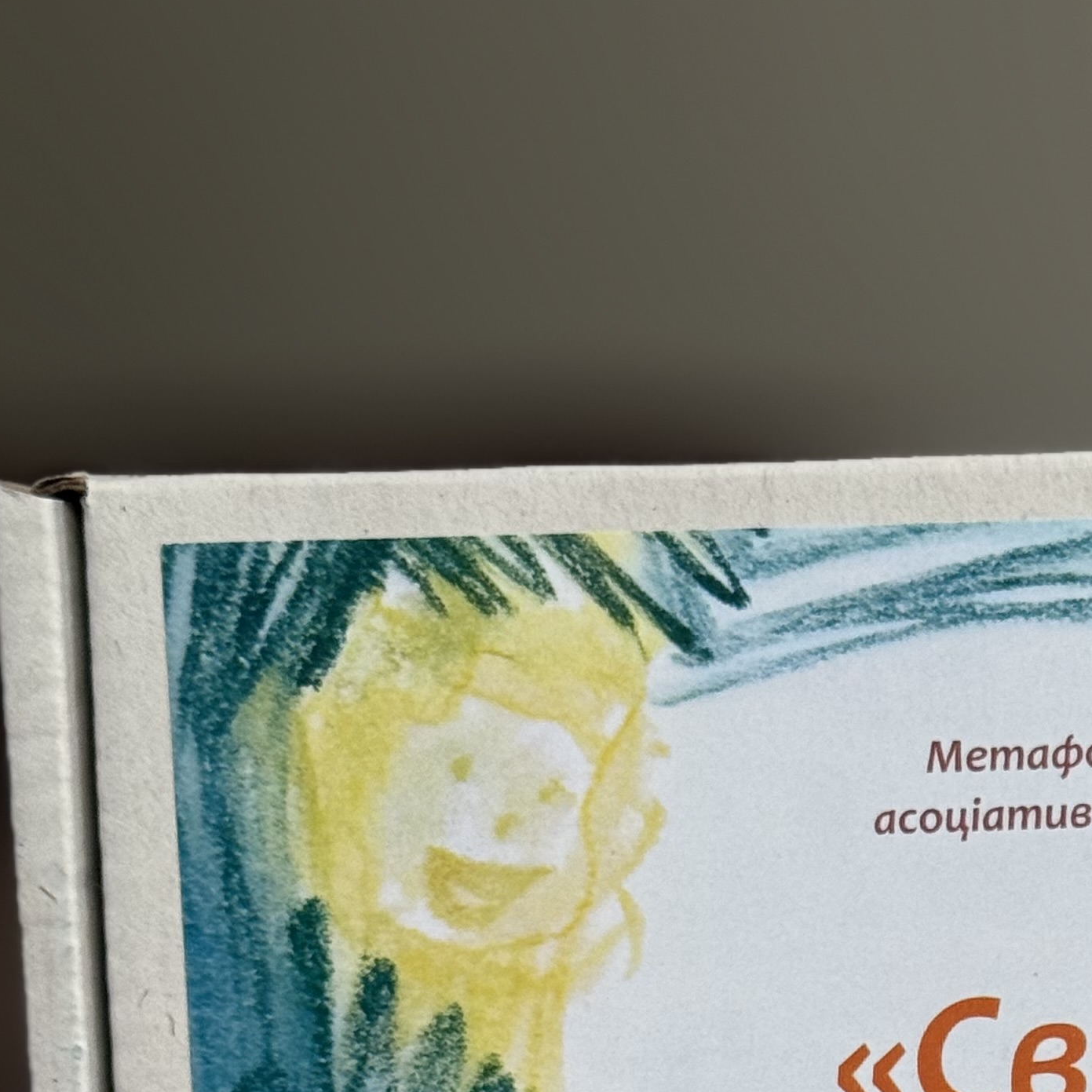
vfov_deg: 13.8
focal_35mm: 123
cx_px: 1092
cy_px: 1288
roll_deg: +2.3
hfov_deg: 14.0
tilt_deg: -7.0
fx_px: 4390
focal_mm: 6.76
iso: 100
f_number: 1.78
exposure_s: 1/114
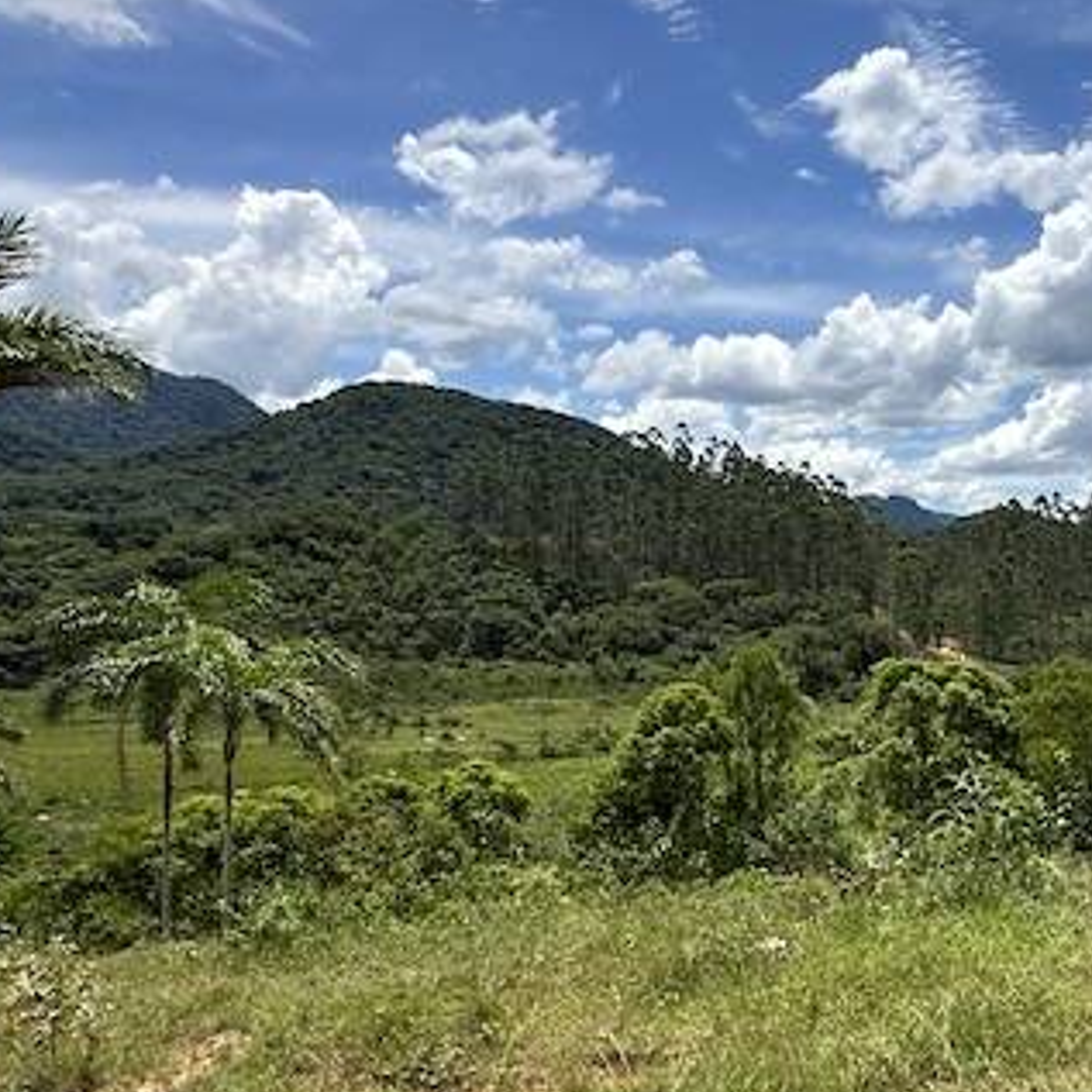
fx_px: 1428
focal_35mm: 40
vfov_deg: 41.1
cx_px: 1164
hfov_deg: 36.3
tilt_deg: -5.6
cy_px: 758
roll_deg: -0.6
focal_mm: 2.22
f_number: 2.2
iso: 50
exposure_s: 1/2681
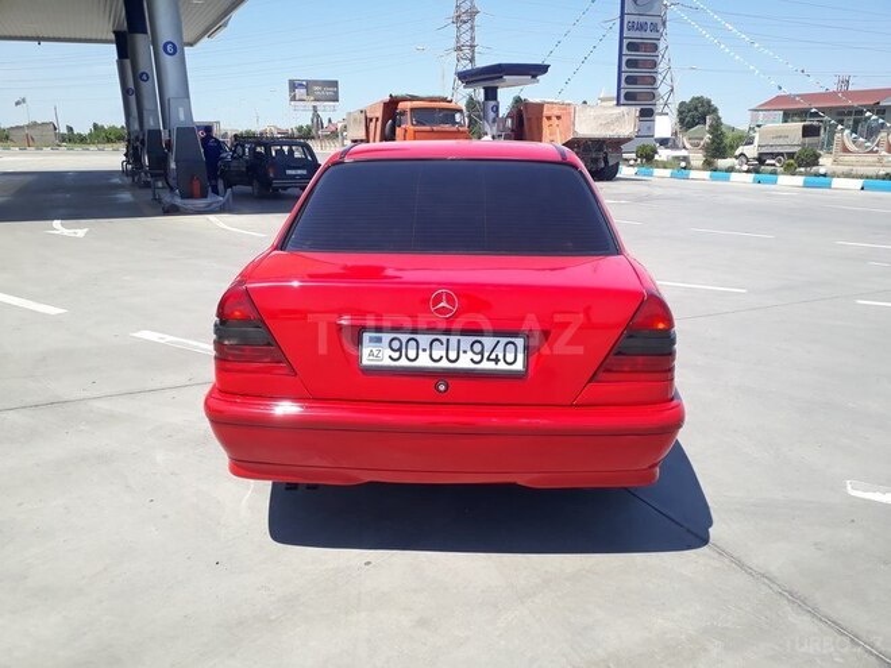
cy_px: 334
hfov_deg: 65.3
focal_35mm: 27
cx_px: 446
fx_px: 695
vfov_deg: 51.4
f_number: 1.9
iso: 40
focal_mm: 3.6
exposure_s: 1/958
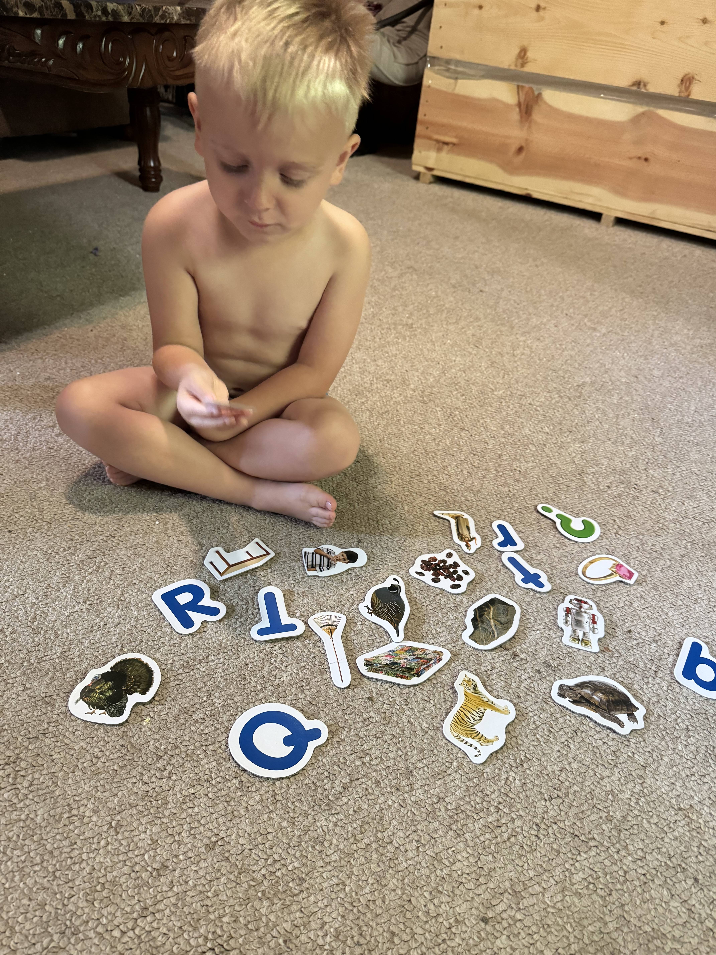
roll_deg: -6.9
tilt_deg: -36.1
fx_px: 662
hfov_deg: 56.8
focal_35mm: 24
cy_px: 478
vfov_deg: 71.6
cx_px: 358
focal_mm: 6.76
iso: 800
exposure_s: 1/60
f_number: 1.78
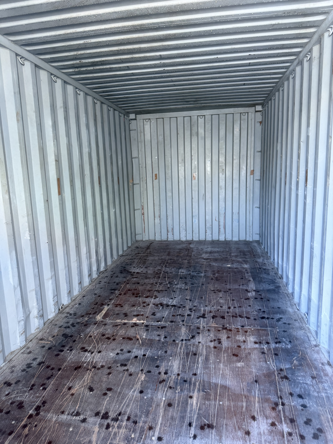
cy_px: 222
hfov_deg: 56.8
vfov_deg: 71.6
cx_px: 166
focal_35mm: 24
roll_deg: +1.2
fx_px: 308
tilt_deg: -8.6
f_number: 1.78
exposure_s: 1/60
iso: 200
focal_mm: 6.76
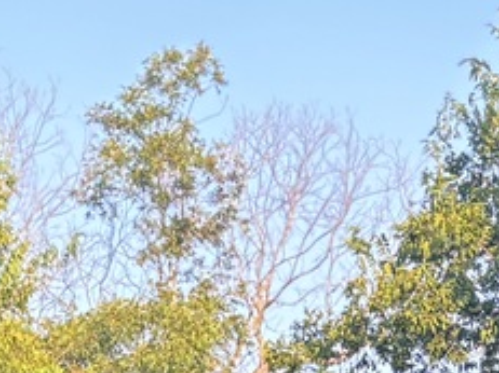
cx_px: -76
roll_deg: -3.6
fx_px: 2334
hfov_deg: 12.0
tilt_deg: -0.6
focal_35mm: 162
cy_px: 921
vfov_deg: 8.3
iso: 64
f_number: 1.6
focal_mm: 5.96
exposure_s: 1/172
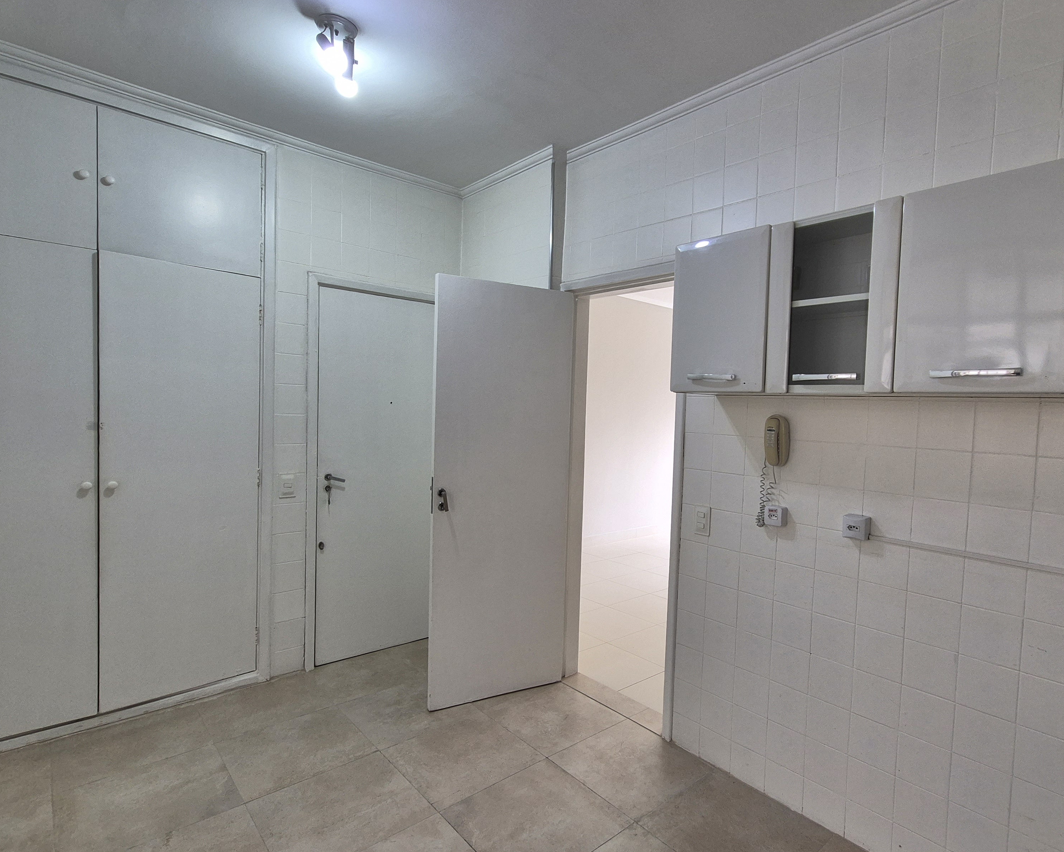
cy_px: 433
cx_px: 595
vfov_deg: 77.0
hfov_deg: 89.2
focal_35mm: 17
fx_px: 535
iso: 125
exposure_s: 1/60
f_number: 2.2
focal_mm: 2.2
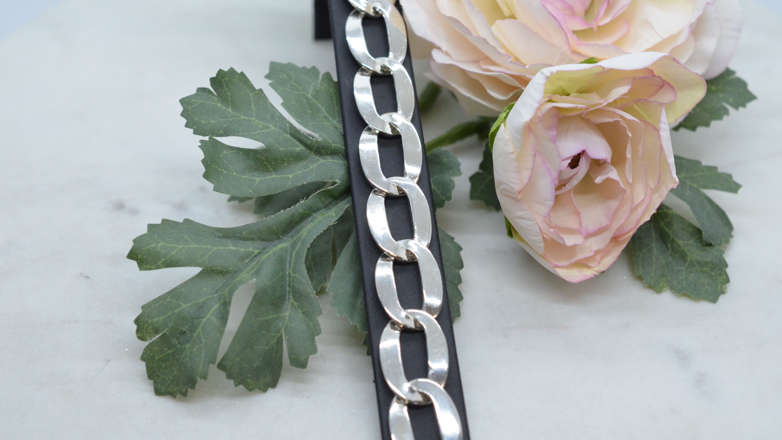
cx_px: 390
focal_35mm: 63
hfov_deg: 33.3
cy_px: 185
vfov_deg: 19.1
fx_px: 1306
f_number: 6.3
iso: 2500
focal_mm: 40
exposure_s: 1/1000
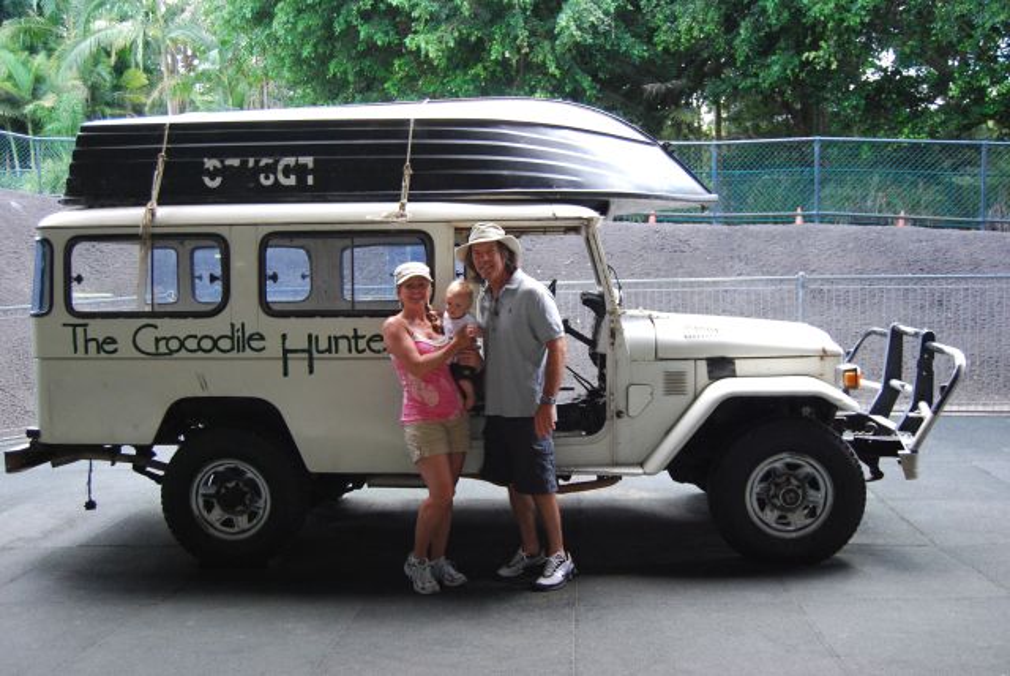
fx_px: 927
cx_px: 505
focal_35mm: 33
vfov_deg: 40.0
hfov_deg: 57.2
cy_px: 338
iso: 800
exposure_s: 1/200
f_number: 3.8
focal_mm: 22
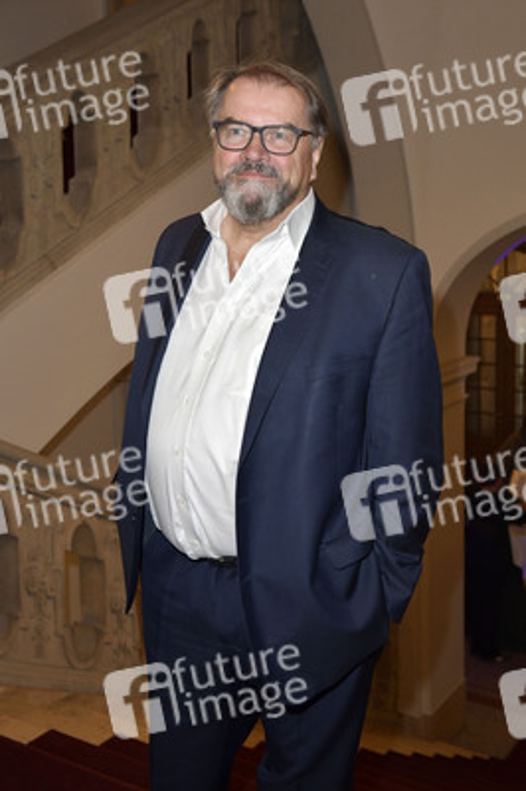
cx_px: 263
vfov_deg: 53.2
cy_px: 396
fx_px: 790
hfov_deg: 36.8
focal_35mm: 36
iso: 1250
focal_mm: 36
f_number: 5.6
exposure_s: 1/200
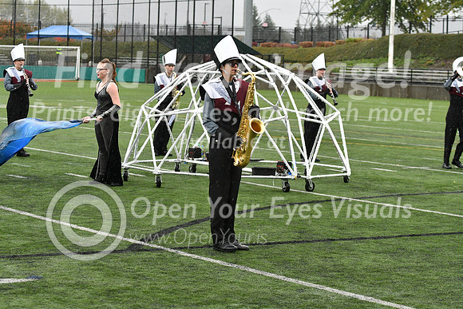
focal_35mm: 105
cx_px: 232
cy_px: 154
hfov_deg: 19.5
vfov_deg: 13.0
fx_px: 1351
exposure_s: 1/640
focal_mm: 70
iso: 800
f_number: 4
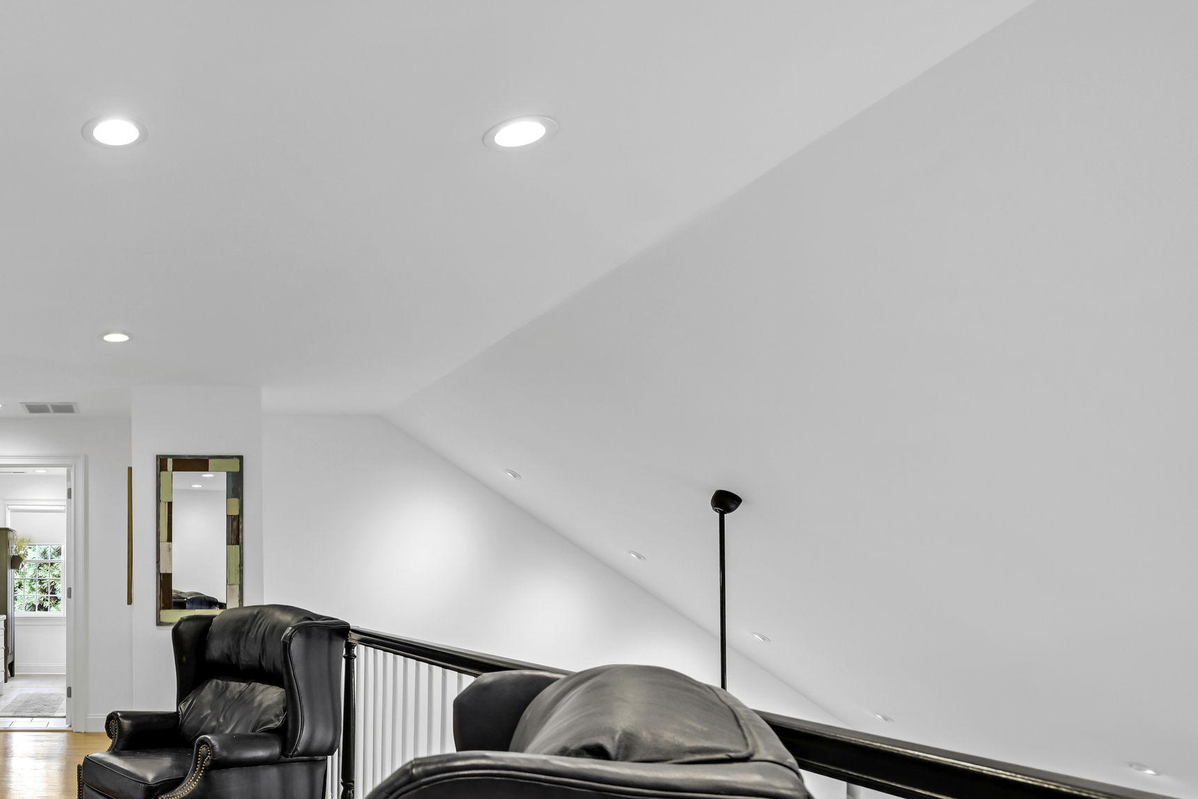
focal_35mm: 25
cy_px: 518
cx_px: 139
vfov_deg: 50.6
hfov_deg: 61.3
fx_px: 832
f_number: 8
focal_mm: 14
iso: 250
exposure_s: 1/320
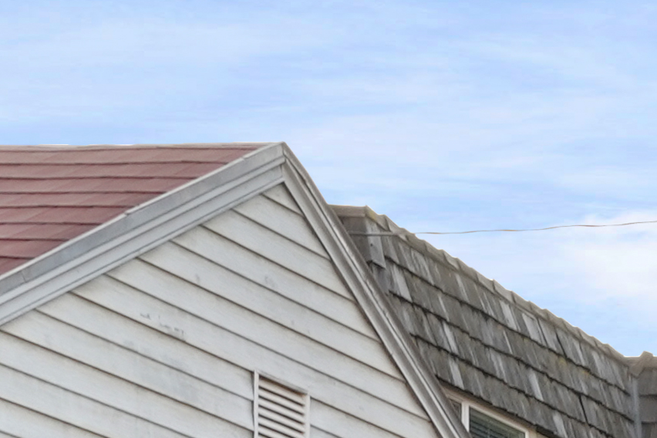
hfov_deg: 9.4
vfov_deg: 7.9
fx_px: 2829
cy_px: 1181
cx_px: 2151
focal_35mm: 155
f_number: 11
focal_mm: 22
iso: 500
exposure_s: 1/40
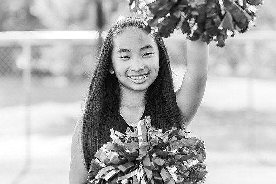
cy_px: 92
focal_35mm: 85
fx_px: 652
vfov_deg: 16.1
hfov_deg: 23.9
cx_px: 138
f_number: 2.8
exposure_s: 1/500
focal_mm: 85
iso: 200
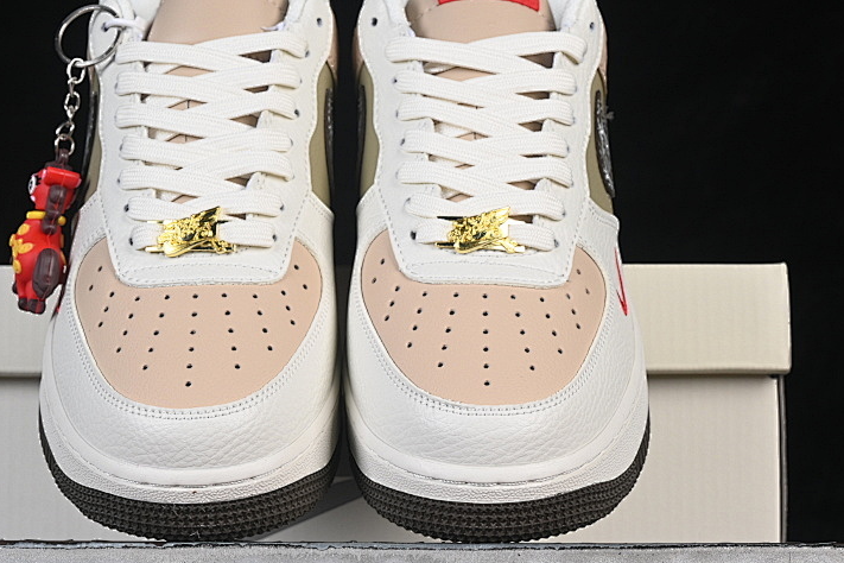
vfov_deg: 12.0
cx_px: 342
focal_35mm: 114
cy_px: 274
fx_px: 2672
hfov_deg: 17.9
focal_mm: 50
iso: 160
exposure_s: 1/80
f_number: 8
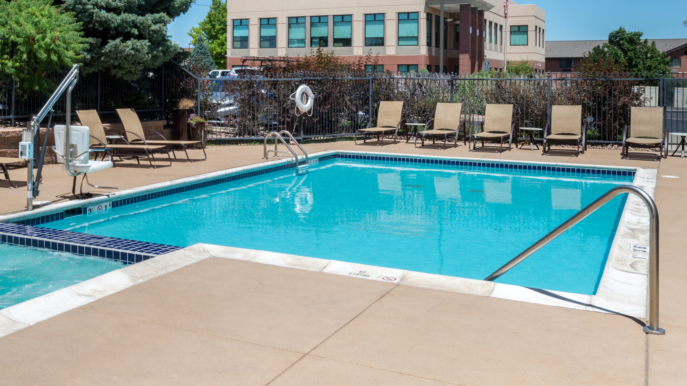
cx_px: 169
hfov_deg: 46.5
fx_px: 765
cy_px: 105
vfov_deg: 28.0
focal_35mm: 42
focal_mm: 24
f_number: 13
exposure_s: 1/125
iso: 100
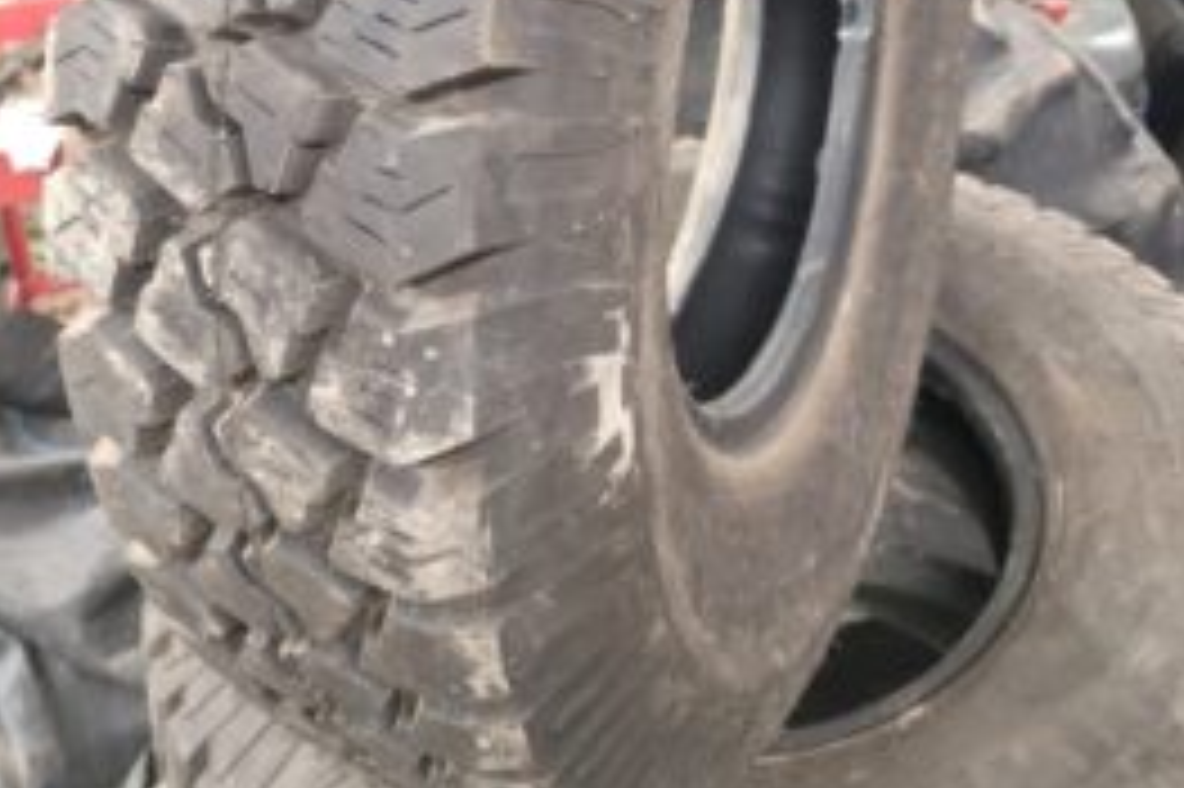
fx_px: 1216
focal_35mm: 37
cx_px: 594
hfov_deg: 51.9
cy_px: 23
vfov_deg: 33.2
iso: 640
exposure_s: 1/40
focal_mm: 5.4
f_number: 1.8
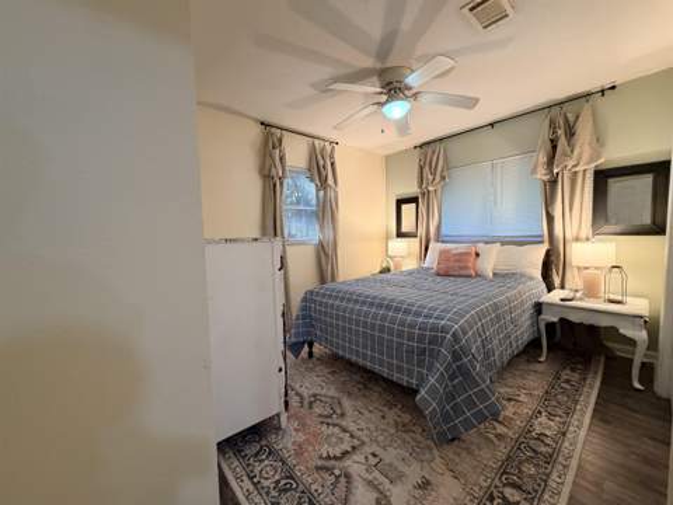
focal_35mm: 14
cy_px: 252
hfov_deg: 102.1
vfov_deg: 85.7
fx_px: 272
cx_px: 336
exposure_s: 1/60
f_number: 2.2
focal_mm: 2.22
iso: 400
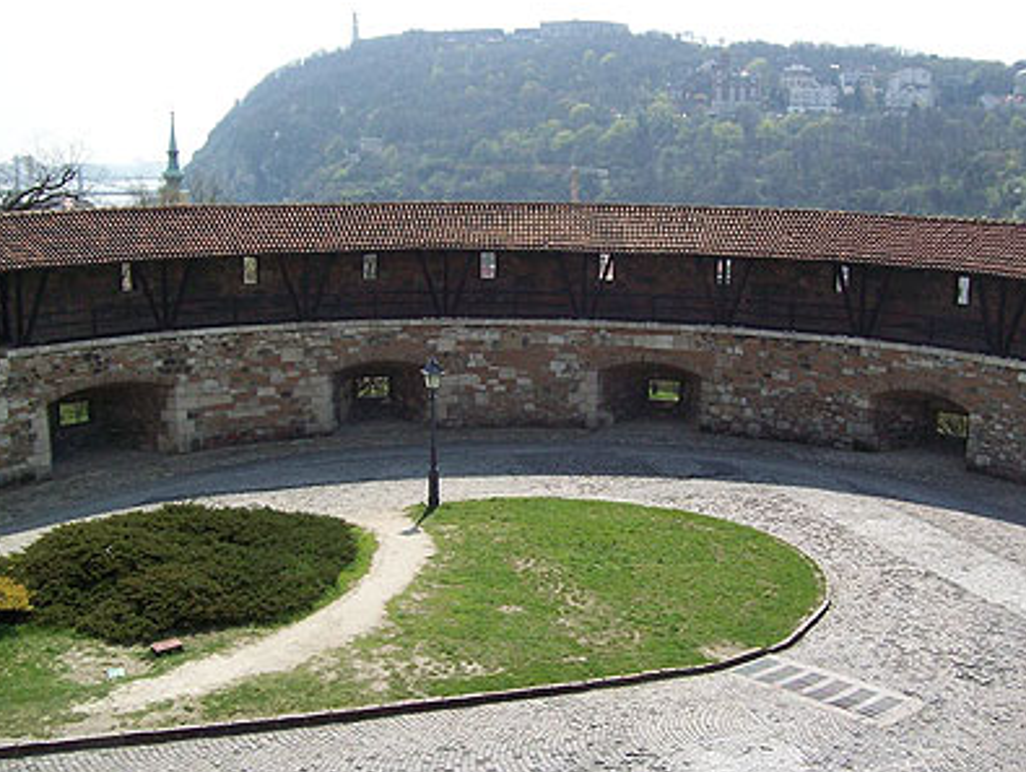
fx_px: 1216
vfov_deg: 35.2
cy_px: 380
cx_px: 530
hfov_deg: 45.7
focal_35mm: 41
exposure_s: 1/430
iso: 80
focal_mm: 6
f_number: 4.8
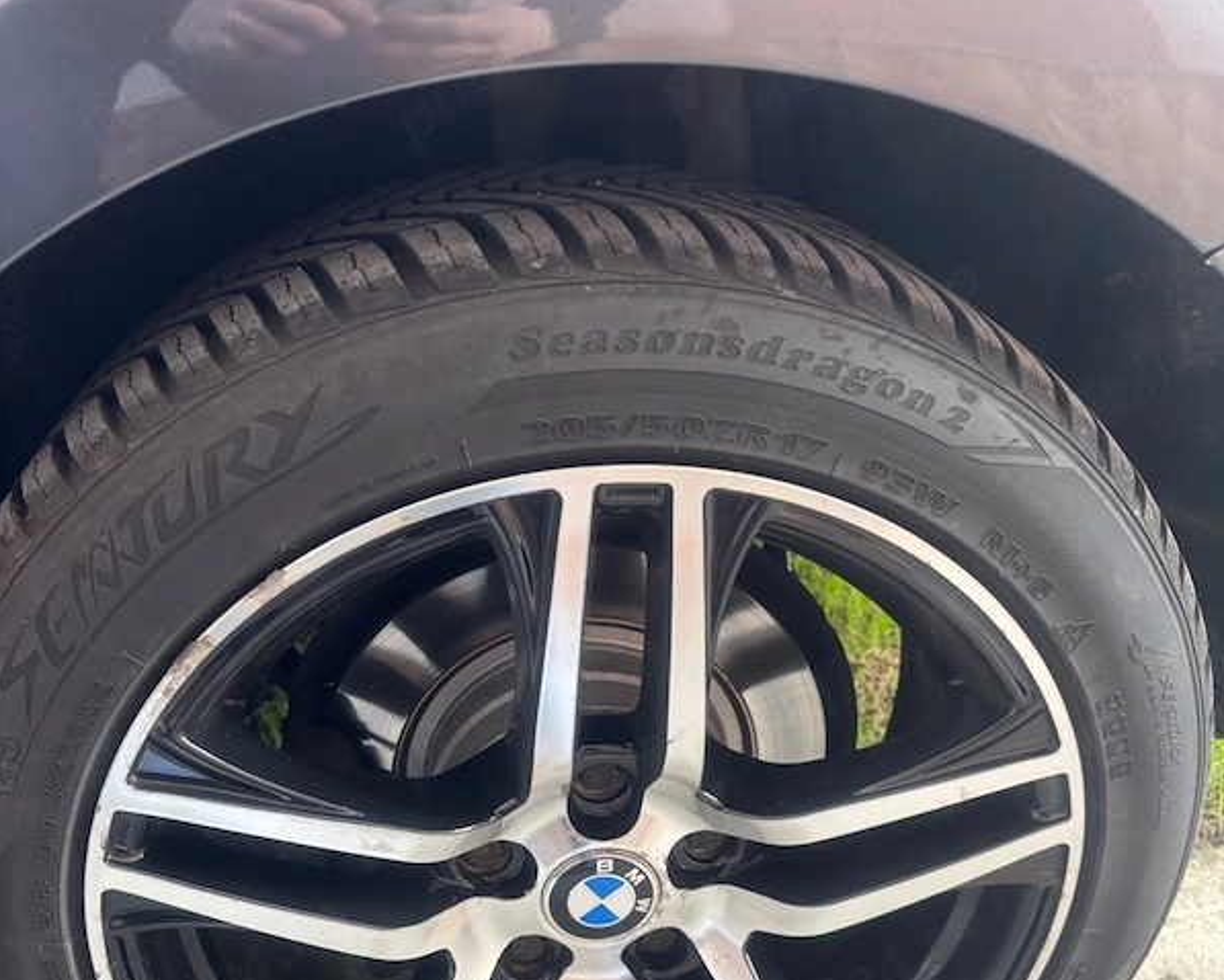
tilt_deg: -31.7
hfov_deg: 52.8
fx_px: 1232
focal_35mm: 34
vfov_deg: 42.1
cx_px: 611
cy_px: 732
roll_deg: +5.1
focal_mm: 5.96
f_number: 1.6
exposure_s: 1/121
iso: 125
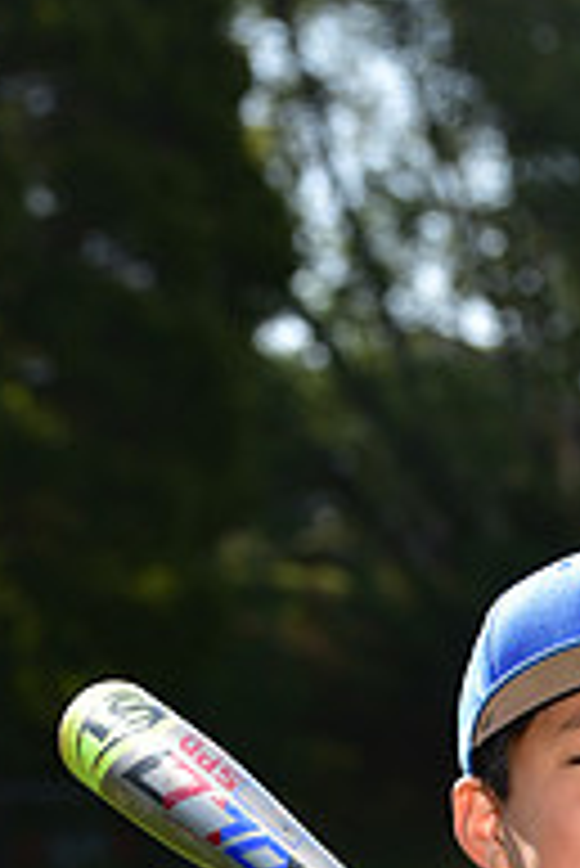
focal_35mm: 276
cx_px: 659
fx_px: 6658
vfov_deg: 7.3
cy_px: 1250
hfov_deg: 5.0
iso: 80
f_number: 5.6
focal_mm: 92
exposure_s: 1/250
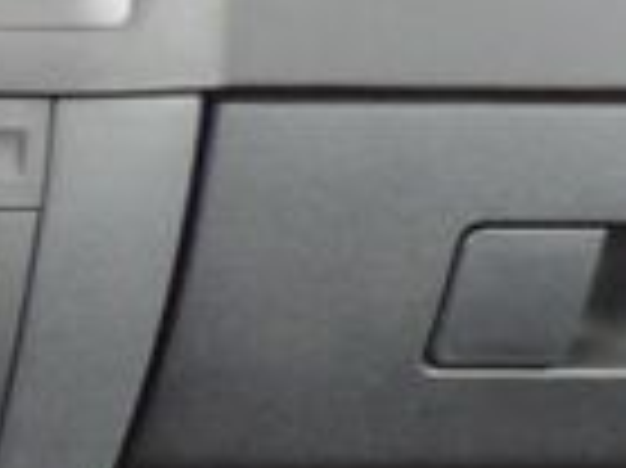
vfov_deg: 8.3
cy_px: 608
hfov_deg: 8.5
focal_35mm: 177
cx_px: -1473
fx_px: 3198
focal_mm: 4.3
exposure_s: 1/16
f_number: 3.2
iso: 200
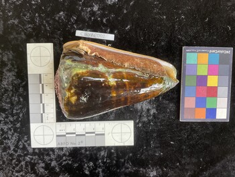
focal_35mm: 29
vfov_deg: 48.3
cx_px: 118
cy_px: 88
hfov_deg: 61.6
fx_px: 197
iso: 64
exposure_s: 1/60
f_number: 1.8
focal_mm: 3
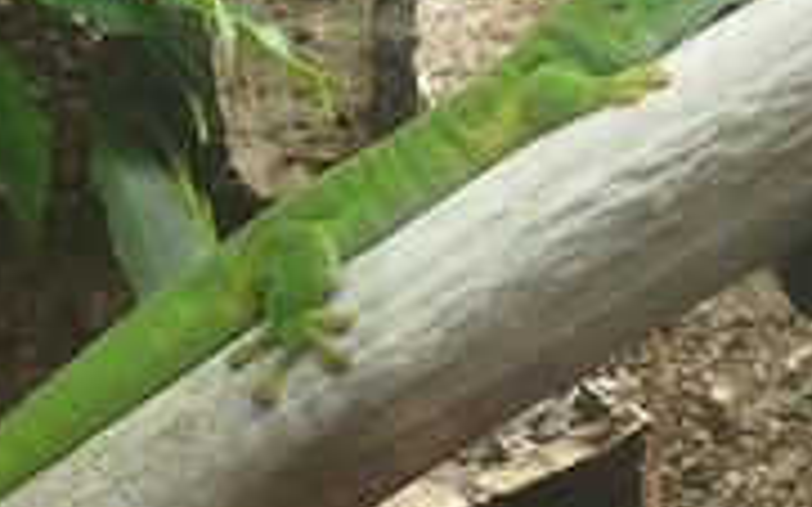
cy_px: 328
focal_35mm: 101
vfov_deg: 12.9
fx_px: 2234
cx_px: 314
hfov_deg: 20.6
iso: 64
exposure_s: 1/50
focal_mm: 5.31
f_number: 1.7
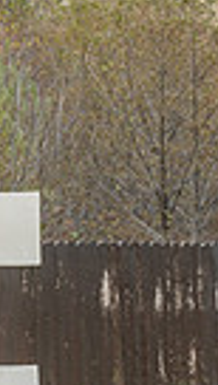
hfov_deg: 7.5
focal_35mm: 139
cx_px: -490
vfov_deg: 15.4
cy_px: 161
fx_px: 1421
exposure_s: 1/125
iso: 200
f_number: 5.6
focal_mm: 28
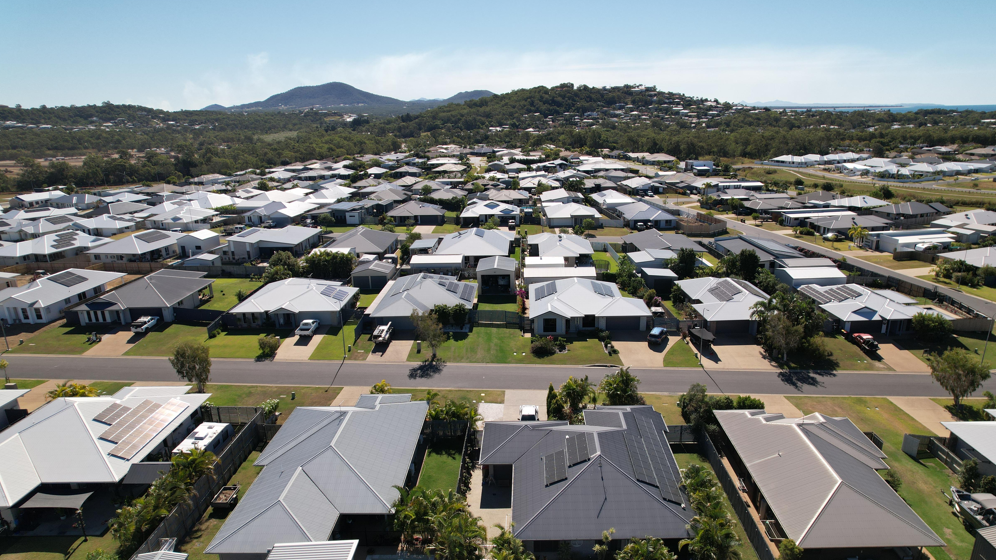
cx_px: 516
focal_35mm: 24
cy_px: 340
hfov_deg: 76.3
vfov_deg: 47.4
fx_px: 634
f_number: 2.8
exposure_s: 1/320
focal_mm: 8.38
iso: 110
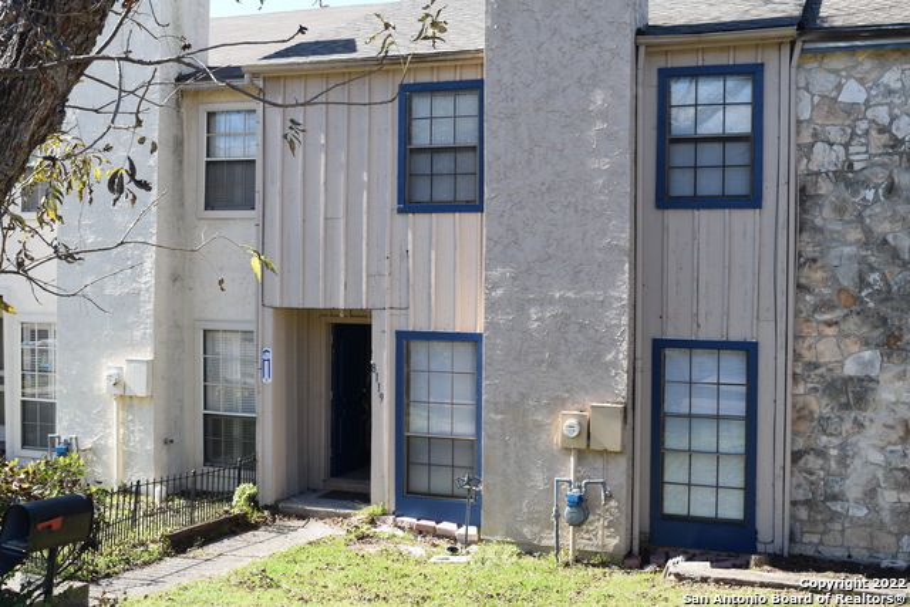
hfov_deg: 45.0
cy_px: 304
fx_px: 1100
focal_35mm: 44
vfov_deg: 30.9
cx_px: 455
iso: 360
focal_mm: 29
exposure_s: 1/250
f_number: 8
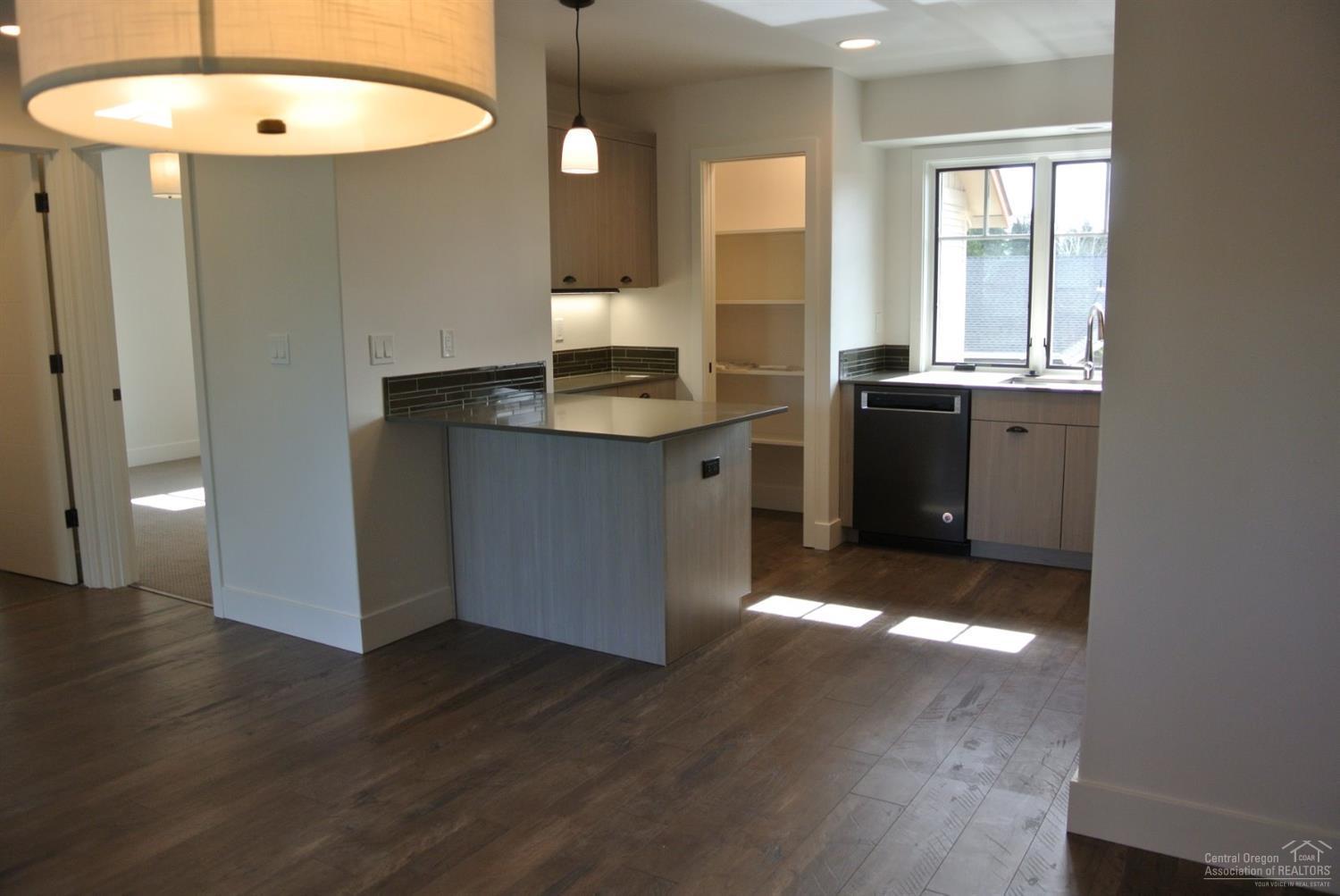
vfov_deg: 48.0
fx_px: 1006
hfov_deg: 67.3
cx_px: 670
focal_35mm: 27
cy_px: 448
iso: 200
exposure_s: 1/100
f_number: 3.5
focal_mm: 10
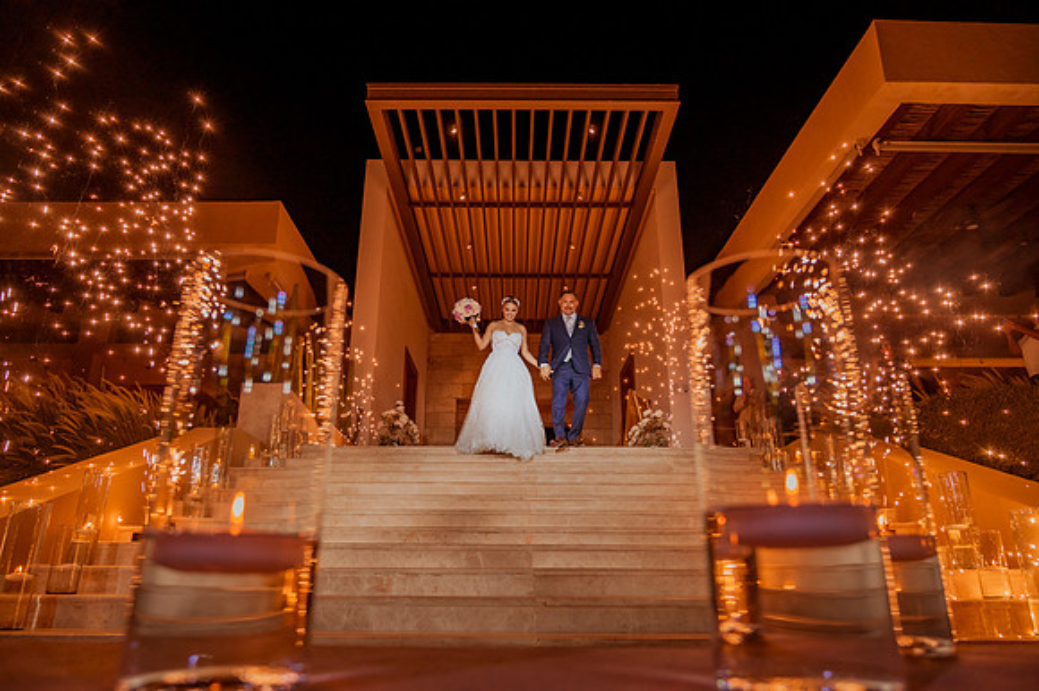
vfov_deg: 53.1
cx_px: 520
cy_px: 346
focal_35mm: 24
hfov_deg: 73.8
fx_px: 692
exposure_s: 1/400
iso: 1250
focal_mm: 24
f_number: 4
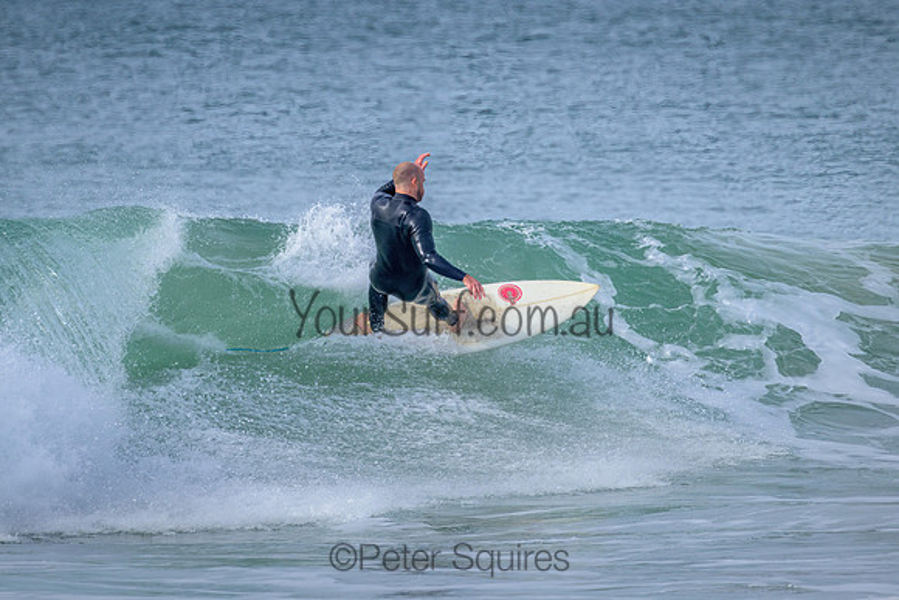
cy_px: 258
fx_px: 22809
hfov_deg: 2.3
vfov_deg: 1.5
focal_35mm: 913
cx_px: 455
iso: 640
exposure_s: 1/800
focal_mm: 800
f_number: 11
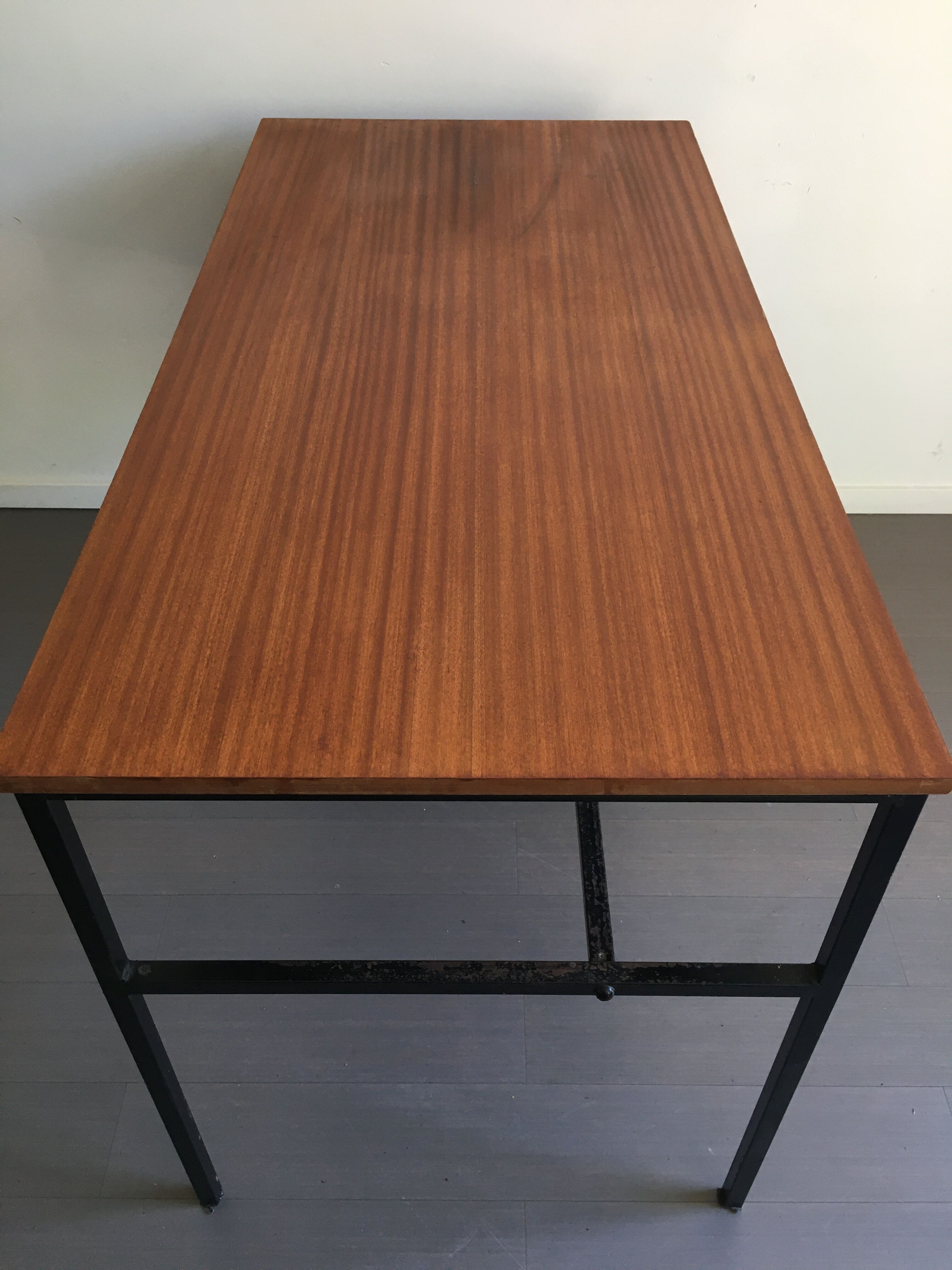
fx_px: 1063
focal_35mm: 29
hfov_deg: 48.2
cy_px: 635
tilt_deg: -44.2
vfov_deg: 61.7
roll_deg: -0.7
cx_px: 476
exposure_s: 1/33
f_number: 2.2
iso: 50
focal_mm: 4.15
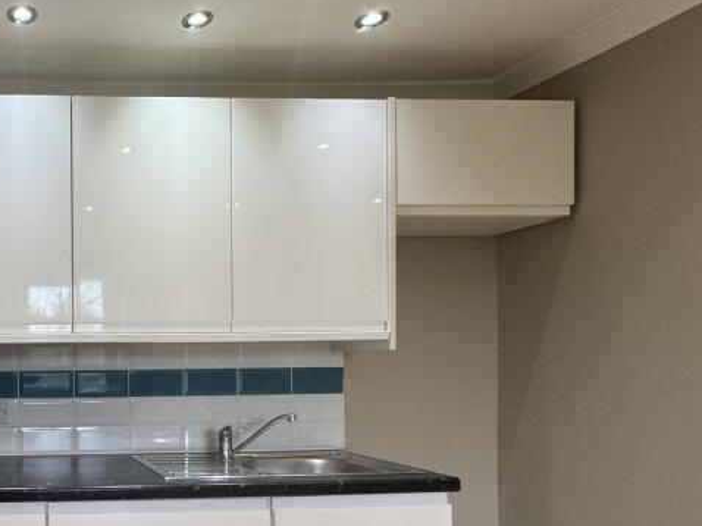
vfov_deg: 45.7
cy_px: 367
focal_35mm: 30
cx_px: 23
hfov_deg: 50.3
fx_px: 608
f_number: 2.2
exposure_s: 1/100
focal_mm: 2.22
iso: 80
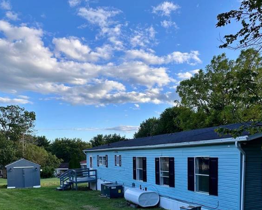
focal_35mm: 32
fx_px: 248
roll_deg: +1.2
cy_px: 170
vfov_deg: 43.5
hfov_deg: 55.6
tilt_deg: -3.7
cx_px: 130
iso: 80
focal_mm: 6.86
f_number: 1.78
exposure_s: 1/1613
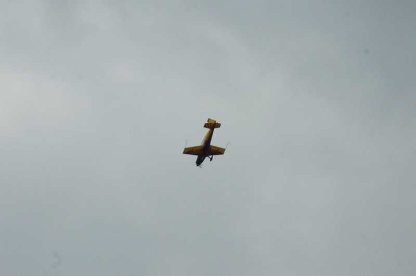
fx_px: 1125
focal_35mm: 98
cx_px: 208
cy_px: 138
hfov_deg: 20.9
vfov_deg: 14.0
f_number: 14
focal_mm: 65
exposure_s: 1/640
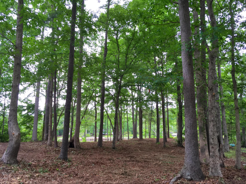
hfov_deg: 61.7
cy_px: 92
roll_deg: +1.3
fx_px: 206
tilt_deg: +10.0
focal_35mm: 29
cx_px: 123
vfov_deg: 48.2
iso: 32
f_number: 2.2
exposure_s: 1/120
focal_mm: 4.15
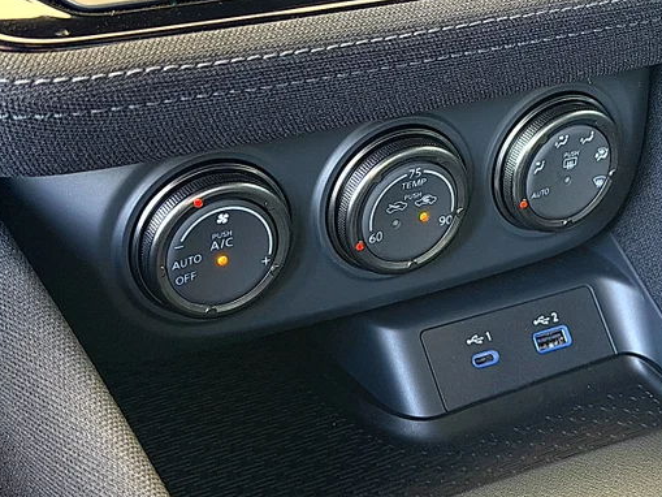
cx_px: 386
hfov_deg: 29.3
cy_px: 214
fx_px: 1262
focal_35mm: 66
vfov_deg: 22.2
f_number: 1.78
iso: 320
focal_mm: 6.76
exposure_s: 1/40
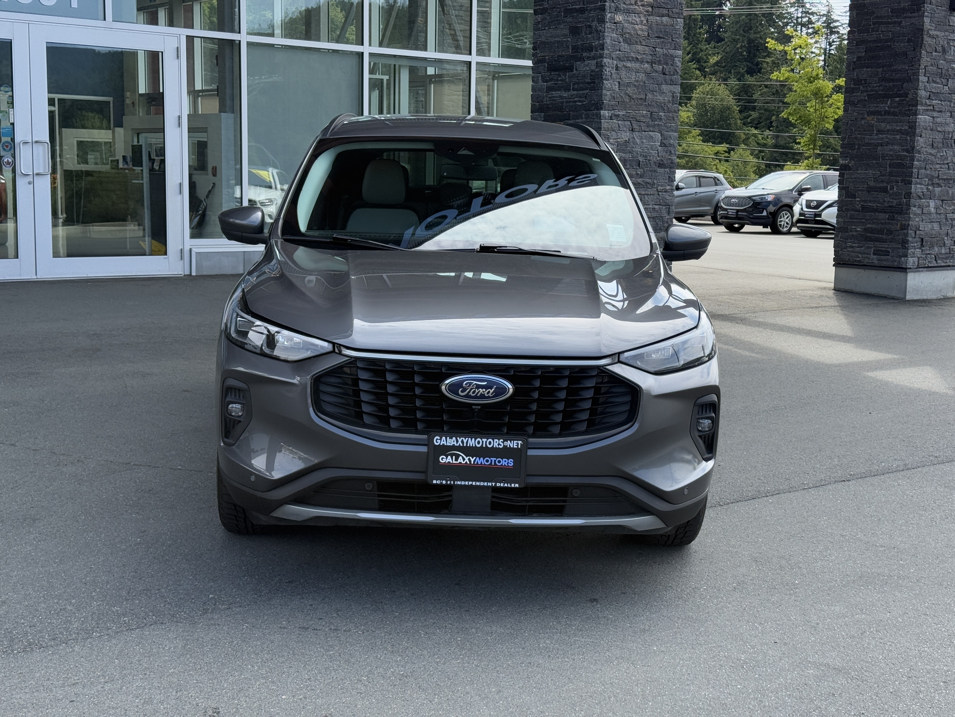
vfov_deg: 30.3
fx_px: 1324
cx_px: 478
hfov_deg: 39.7
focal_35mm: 48
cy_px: 358
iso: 100
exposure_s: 1/2088
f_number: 1.78
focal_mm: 6.76
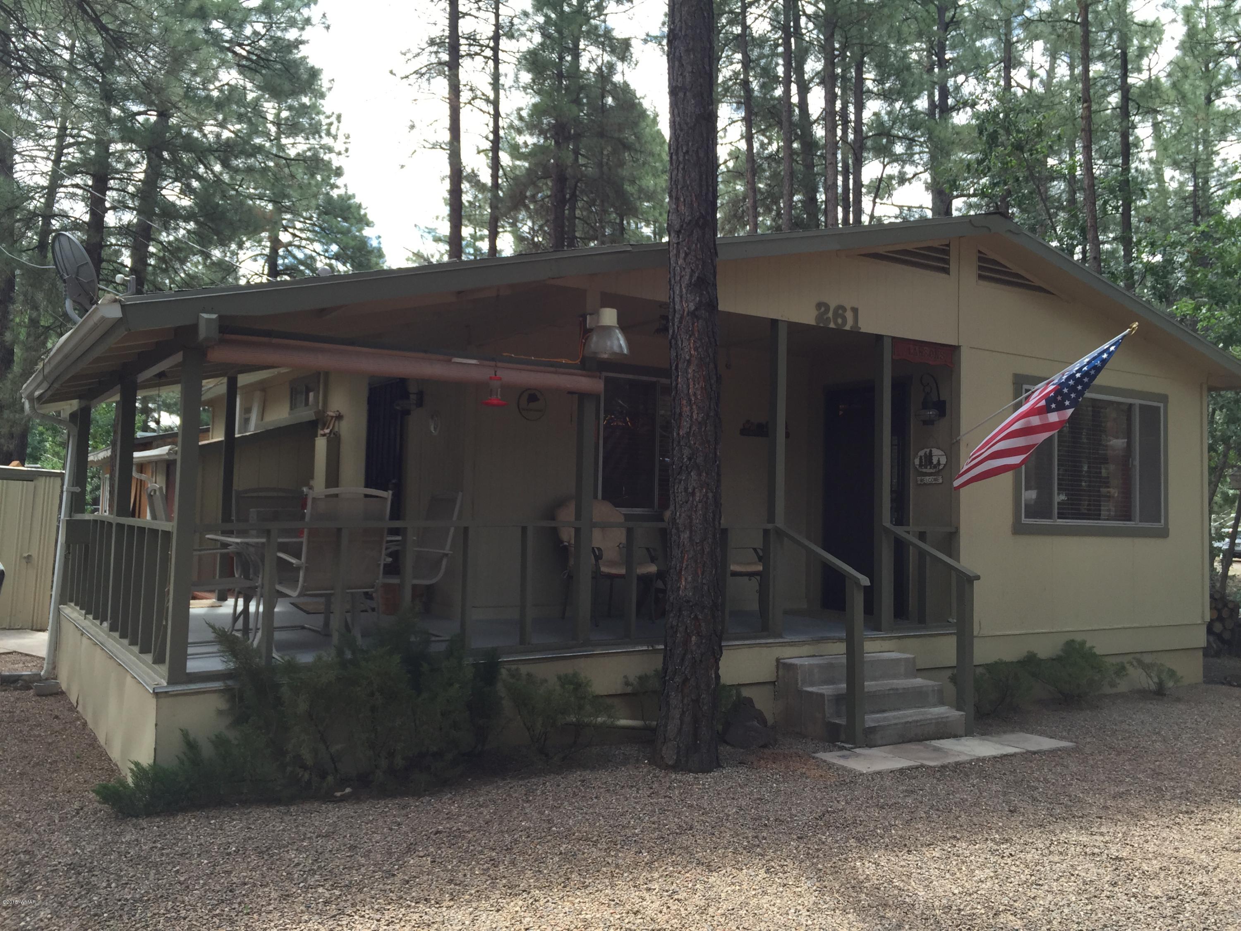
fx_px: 1040
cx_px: 620
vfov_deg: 48.2
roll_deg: -1.7
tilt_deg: +3.1
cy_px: 466
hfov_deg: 61.7
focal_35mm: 29
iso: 32
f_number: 2.2
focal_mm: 4.15
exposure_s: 1/293
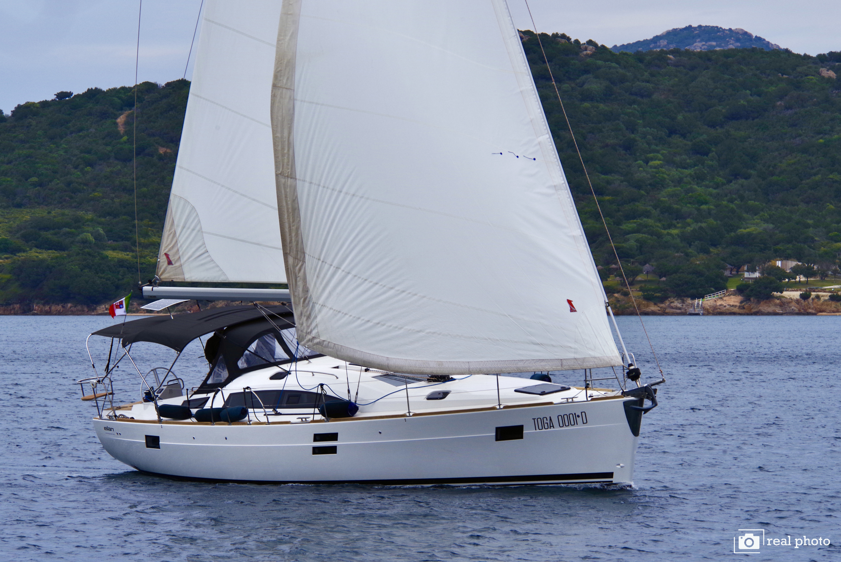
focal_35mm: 200
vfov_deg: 6.9
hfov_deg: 10.3
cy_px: 281
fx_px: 4674
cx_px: 420
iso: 400
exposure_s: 1/500
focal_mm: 200
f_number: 18
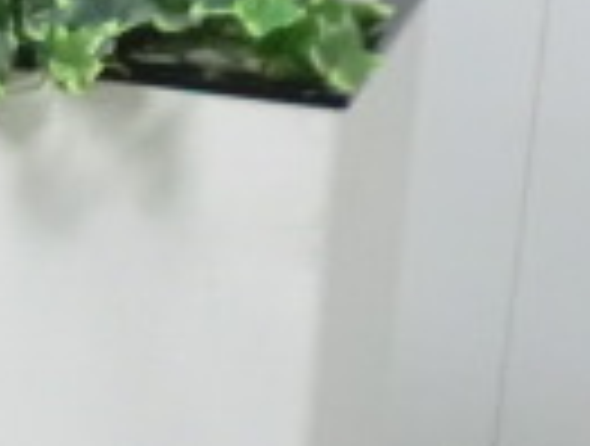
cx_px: -608
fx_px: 3162
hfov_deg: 9.9
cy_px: 189
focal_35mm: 185
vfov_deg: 8.1
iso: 800
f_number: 3.9
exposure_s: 1/50
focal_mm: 6.9
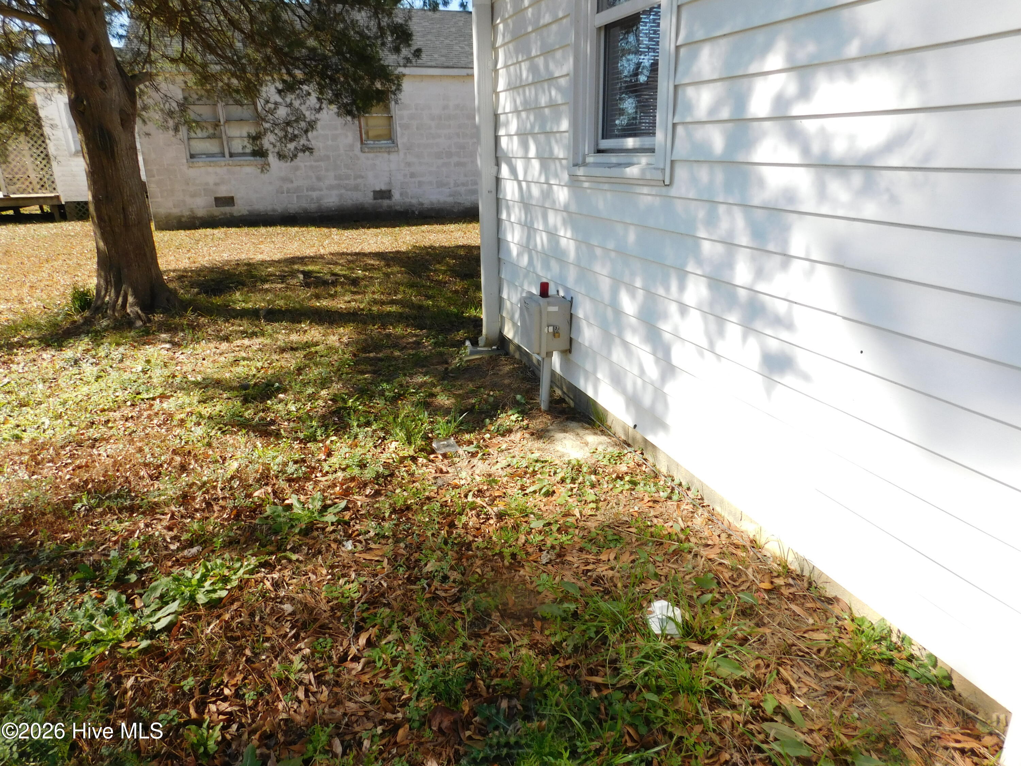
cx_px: 510
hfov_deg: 73.9
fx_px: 678
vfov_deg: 58.9
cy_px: 383
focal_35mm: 23
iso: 125
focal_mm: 4
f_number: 3
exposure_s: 1/800
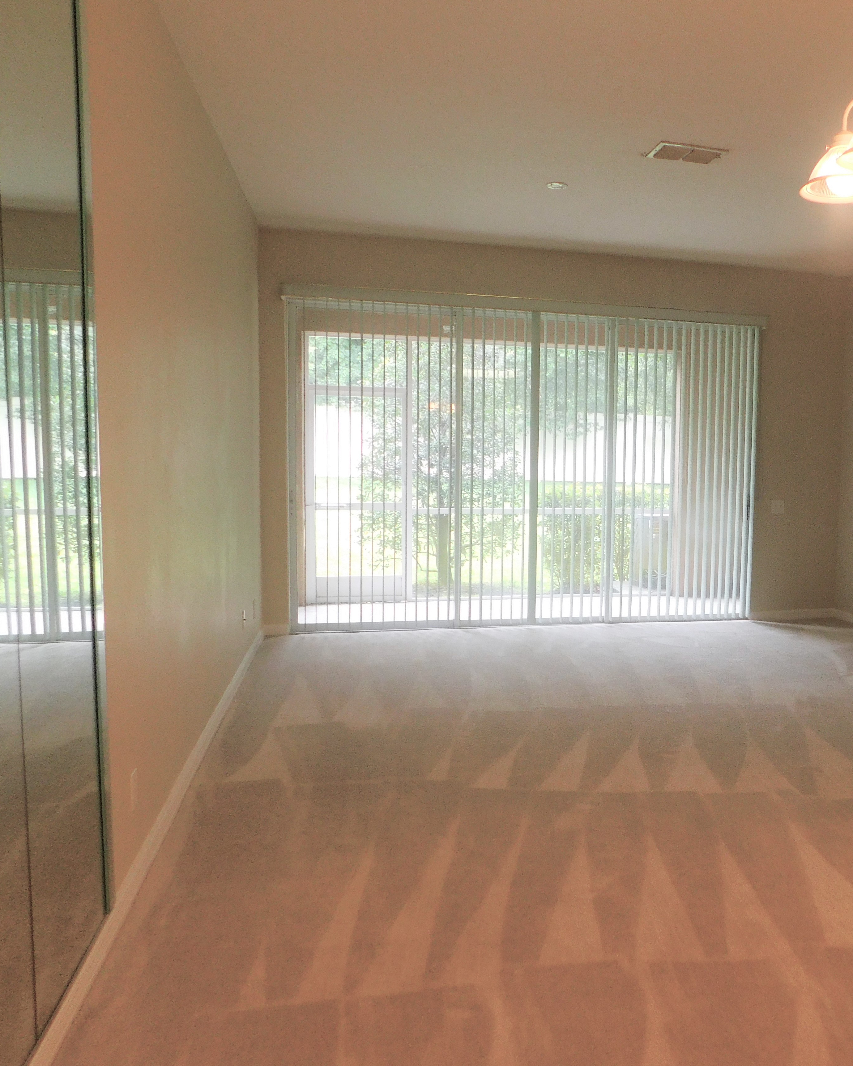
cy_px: 533
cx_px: 645
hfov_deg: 46.7
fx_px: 947
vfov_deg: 58.8
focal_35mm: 30
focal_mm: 4
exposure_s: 1/30
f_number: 3
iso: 250
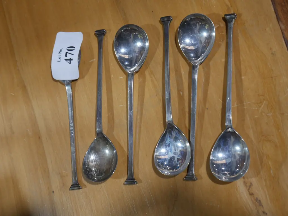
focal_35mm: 64
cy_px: 108
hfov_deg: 30.3
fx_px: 532
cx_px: 144
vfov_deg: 22.9
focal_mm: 32
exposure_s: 1/80
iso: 500
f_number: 6.3
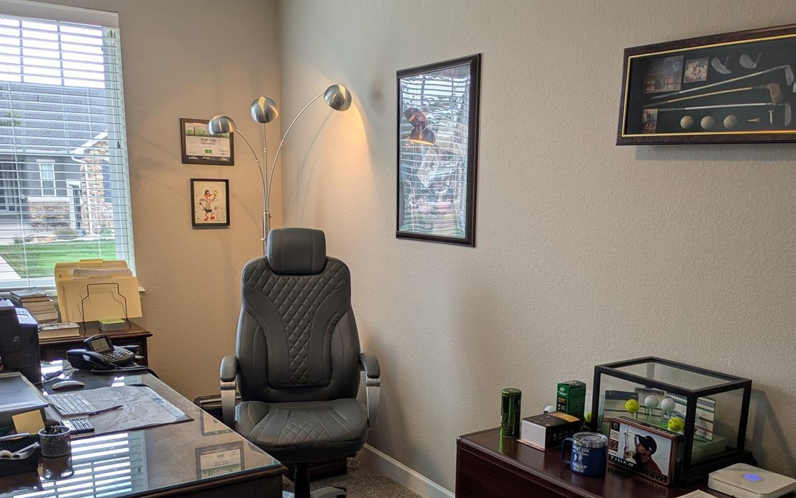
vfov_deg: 35.5
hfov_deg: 55.3
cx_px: 401
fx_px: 759
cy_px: 373
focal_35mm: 35
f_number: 1.89
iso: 66
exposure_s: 1/142
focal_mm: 5.43
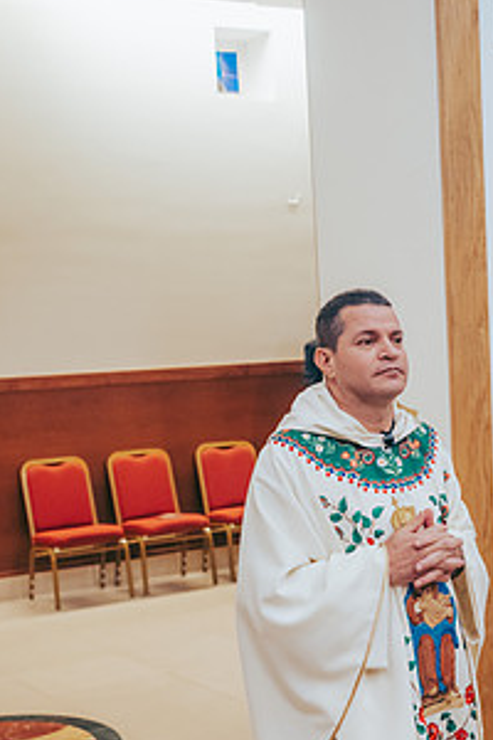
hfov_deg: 21.5
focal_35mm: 63
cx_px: 343
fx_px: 1294
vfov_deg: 31.6
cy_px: 496
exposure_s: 1/160
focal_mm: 35
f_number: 2.8
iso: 1250
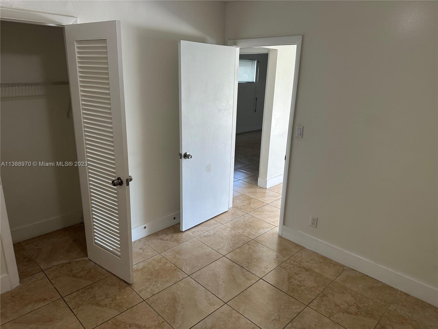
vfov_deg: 56.8
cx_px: 219
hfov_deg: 71.6
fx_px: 304
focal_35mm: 24
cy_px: 164
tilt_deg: -17.0
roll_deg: -1.7
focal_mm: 6.86
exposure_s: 1/120
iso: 125
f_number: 1.78
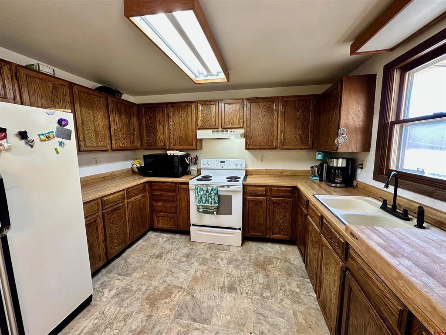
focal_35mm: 14
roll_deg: +0.0
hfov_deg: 102.1
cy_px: 168
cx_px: 223
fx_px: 180
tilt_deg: -6.6
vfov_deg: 85.7
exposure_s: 1/60
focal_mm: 2.22
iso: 160
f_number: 2.2
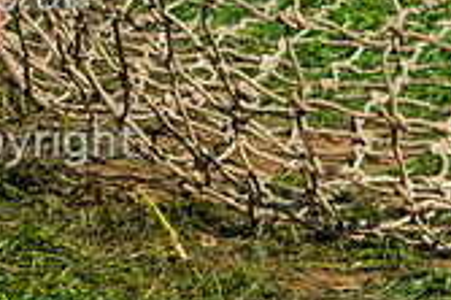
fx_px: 4368
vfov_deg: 3.9
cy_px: -14
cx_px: -220
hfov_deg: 5.9
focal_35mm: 349
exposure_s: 1/8000
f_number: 4
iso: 100
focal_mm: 55
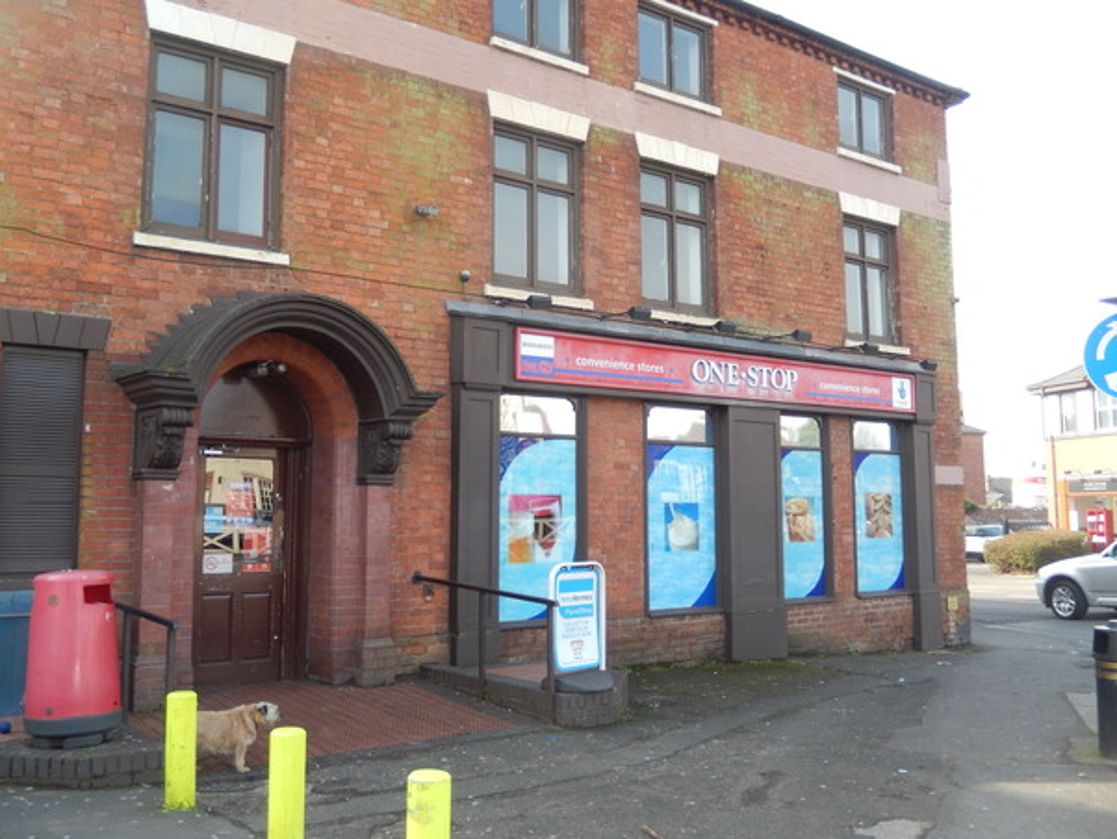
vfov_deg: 41.8
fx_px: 1098
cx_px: 533
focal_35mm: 34
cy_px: 399
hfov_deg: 53.9
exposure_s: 1/200
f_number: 3.8
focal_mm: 5.7
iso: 125
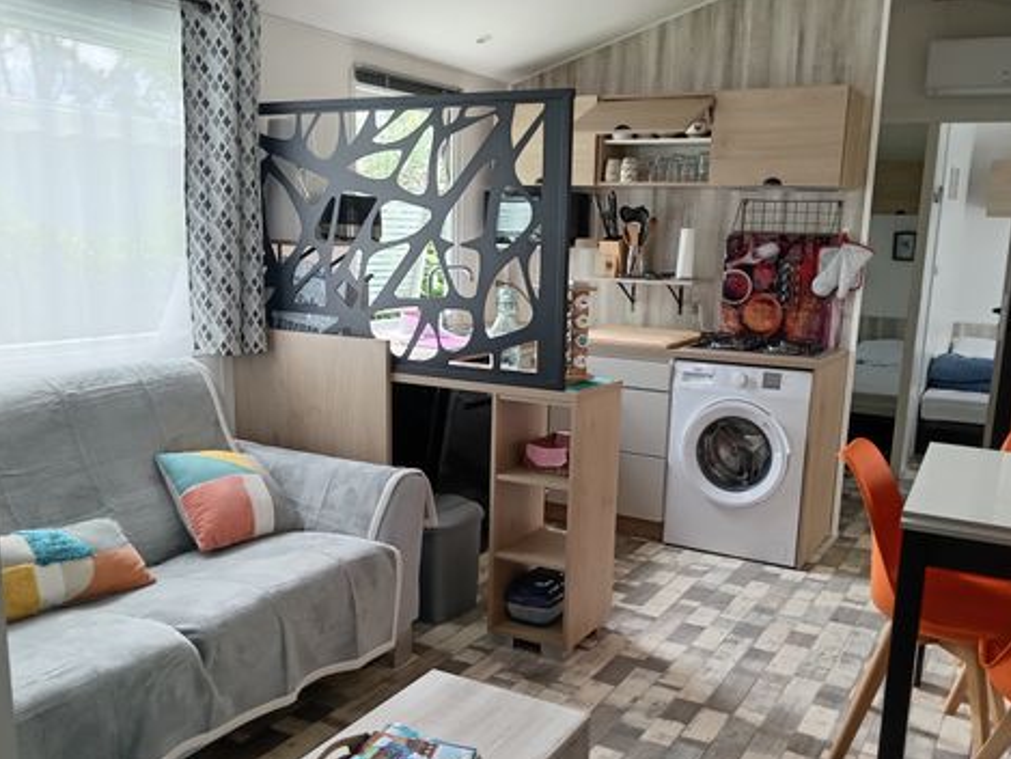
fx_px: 935
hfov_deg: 56.8
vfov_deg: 44.1
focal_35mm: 32
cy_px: 429
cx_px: 537
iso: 276
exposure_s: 1/33.3
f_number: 1.8
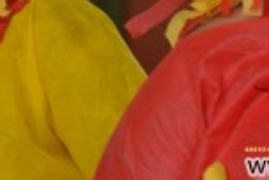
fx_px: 4481
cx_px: 97
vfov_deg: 2.3
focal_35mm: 598
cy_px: -69
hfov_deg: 3.4
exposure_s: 1/250
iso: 400
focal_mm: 135
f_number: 5.6
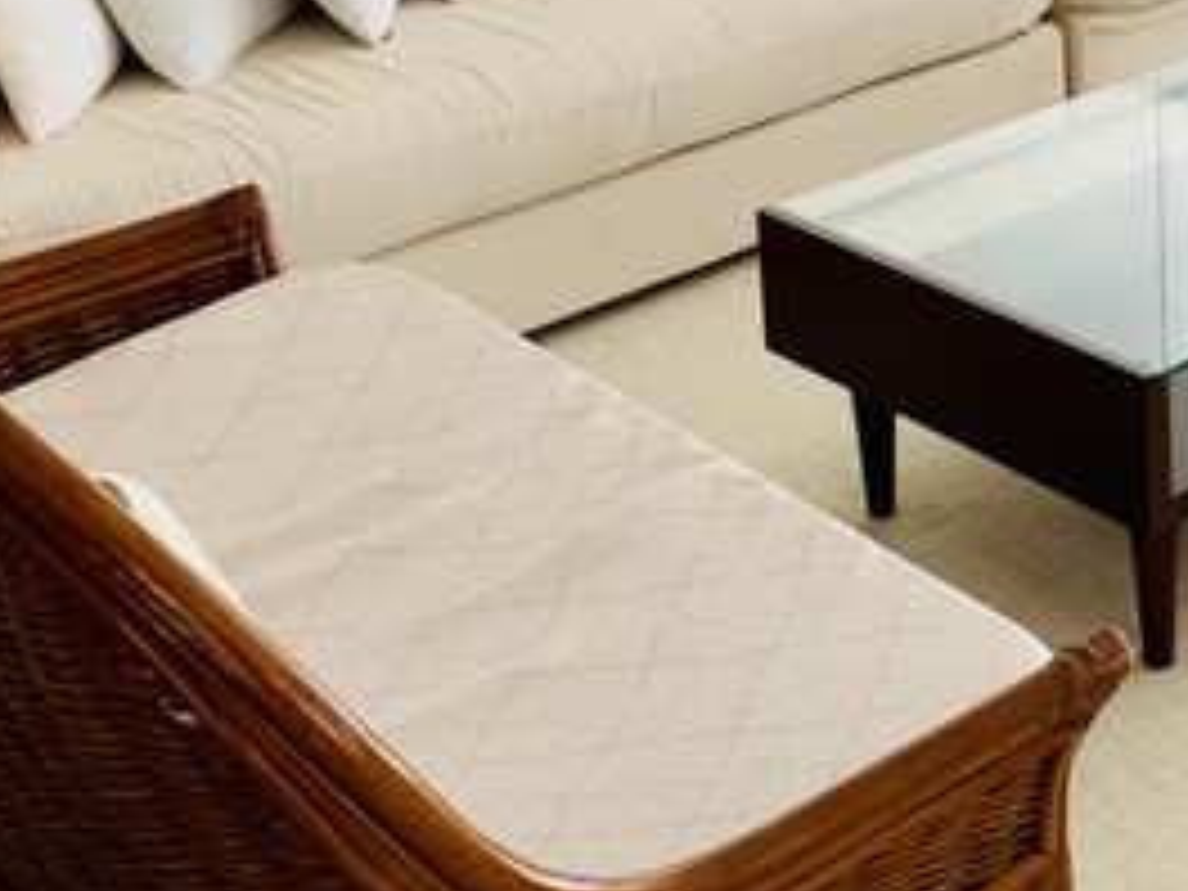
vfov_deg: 18.9
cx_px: 1300
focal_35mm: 74
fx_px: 2540
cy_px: -137
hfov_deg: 24.6
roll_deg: +1.2
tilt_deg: -15.3
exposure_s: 1/392
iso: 25
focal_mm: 4.25
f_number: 1.8
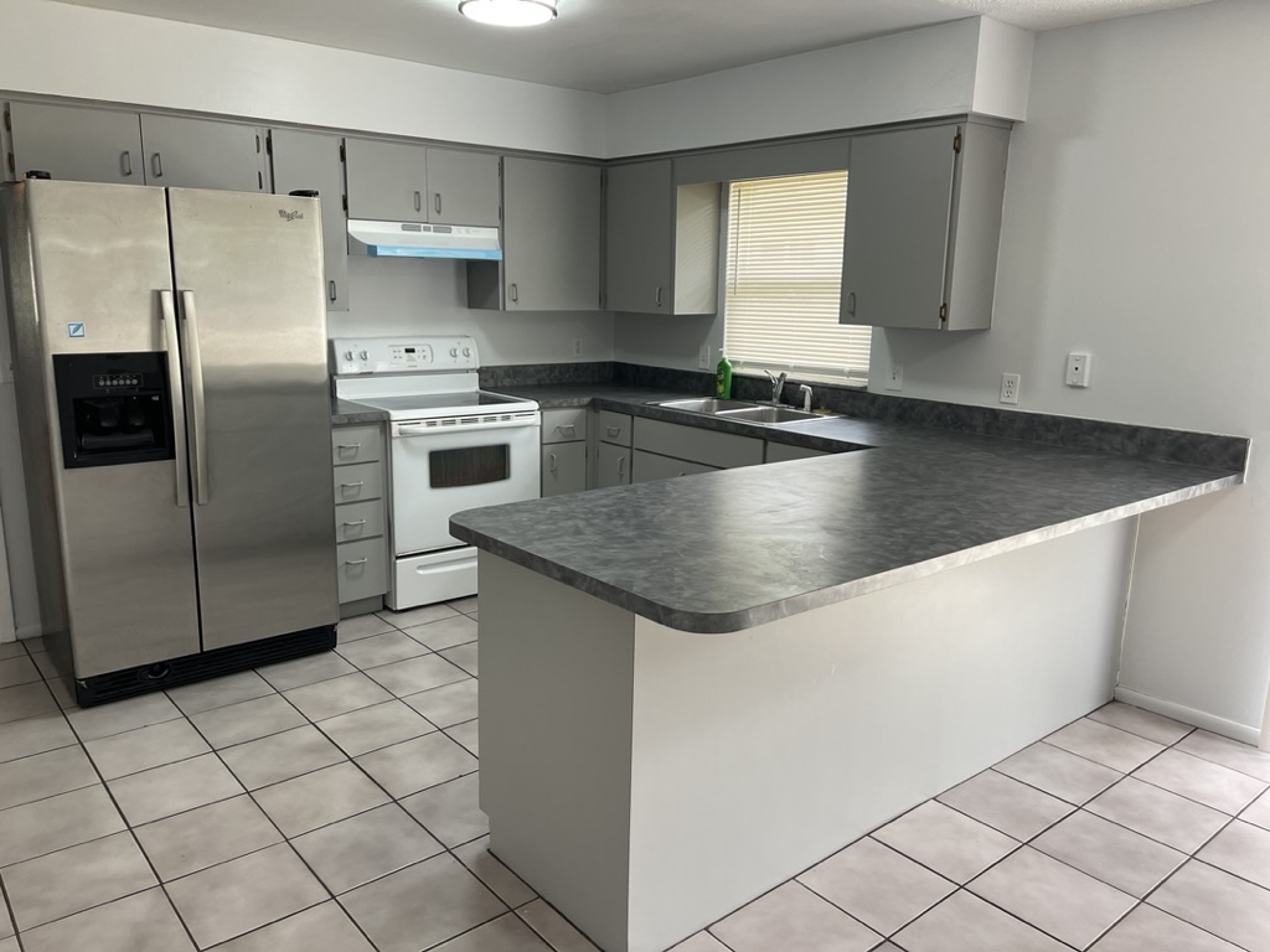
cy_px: 476
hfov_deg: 67.3
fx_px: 954
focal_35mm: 26
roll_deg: -1.1
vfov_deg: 53.1
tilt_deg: -12.3
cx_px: 635
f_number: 1.6
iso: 100
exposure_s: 1/121
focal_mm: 5.1
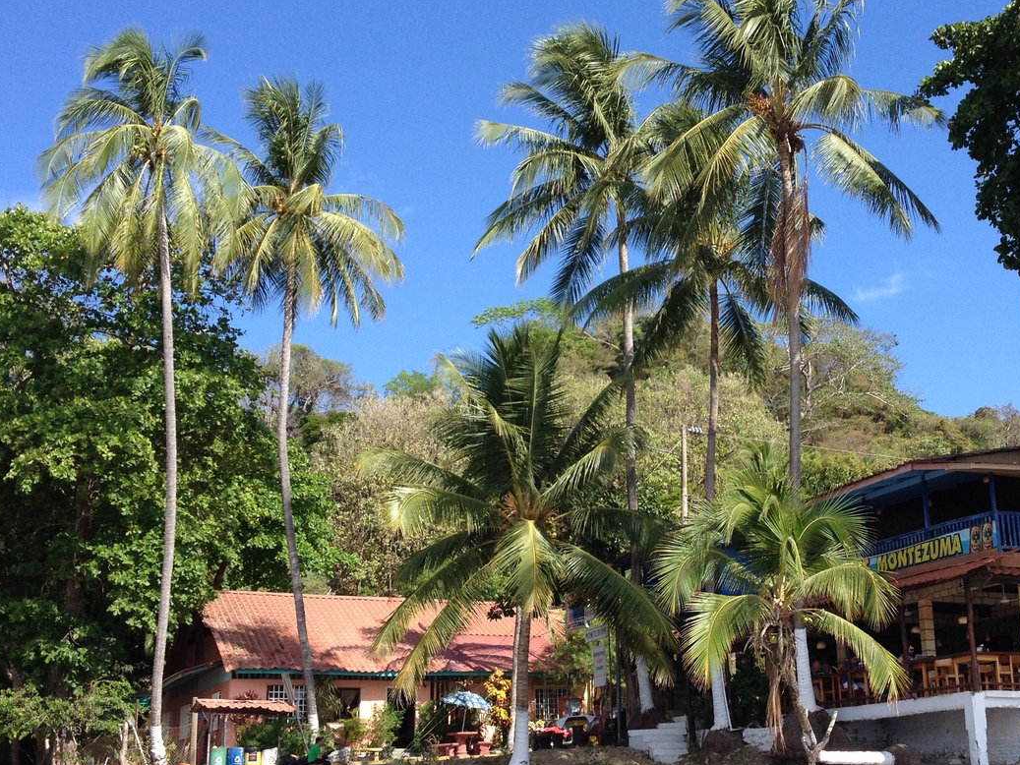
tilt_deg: +11.2
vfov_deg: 27.0
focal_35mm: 54
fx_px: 1591
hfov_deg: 35.3
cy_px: 445
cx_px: 638
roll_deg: +1.6
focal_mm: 4.28
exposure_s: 1/1082
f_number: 2.4
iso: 50
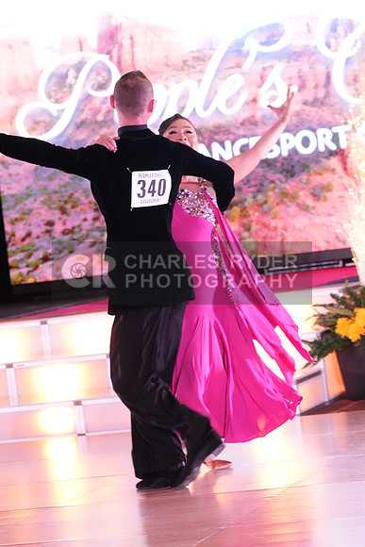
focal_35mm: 154
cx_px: 182
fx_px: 2341
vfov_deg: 13.3
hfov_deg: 8.9
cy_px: 274
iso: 8000
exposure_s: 1/320
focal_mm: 103
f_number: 5.6
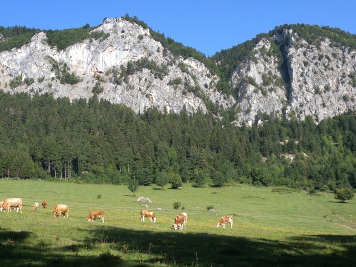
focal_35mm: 38
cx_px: 178
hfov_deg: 49.0
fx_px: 391
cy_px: 134
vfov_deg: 37.7
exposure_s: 1/192
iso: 64
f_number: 5.2
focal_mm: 8.1
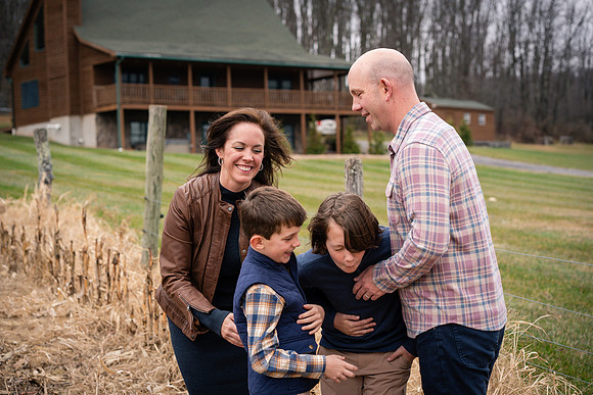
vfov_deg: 16.1
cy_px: 198
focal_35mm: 85
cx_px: 296
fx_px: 1400
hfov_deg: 23.9
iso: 320
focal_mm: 85
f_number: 5
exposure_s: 1/320
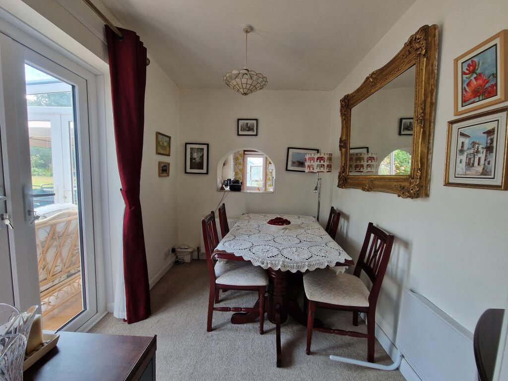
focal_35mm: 13
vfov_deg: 89.9
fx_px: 191
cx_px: 254
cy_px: 190
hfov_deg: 106.2
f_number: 2.2
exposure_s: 1/50
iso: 100
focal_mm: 2.2
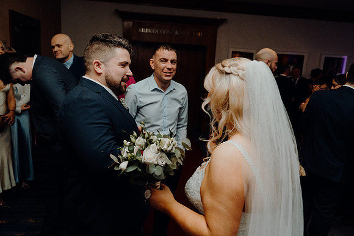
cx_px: 177
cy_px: 118
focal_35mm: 30
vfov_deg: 43.6
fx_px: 295
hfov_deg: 61.9
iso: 2500
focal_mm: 30
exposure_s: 1/160
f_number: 3.5
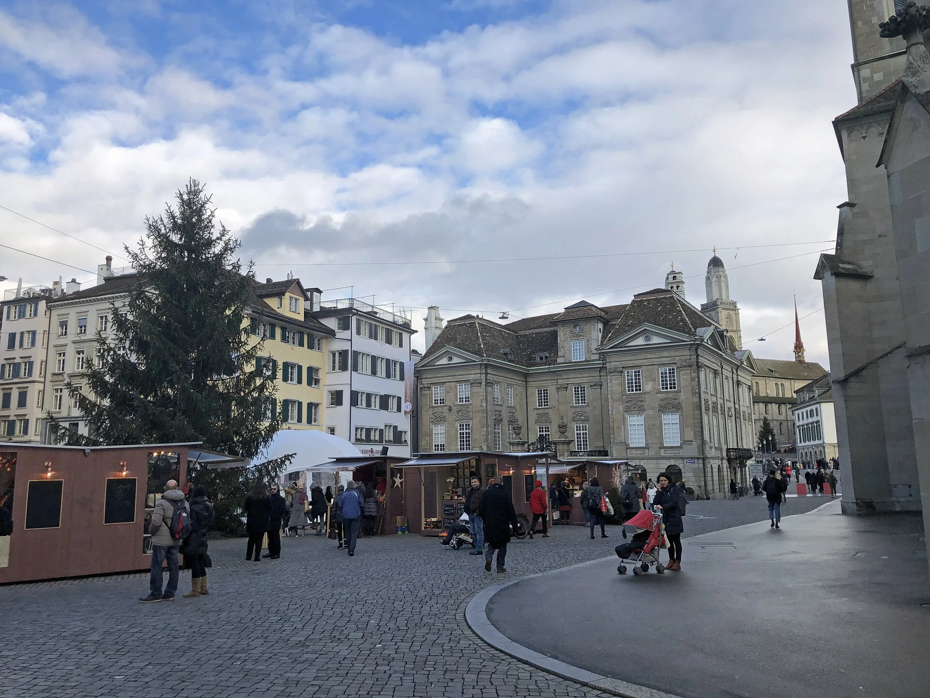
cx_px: 465
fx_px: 752
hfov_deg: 63.4
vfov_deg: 49.7
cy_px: 349
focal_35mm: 28
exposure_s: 1/1066
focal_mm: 3.99
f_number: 1.8
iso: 20
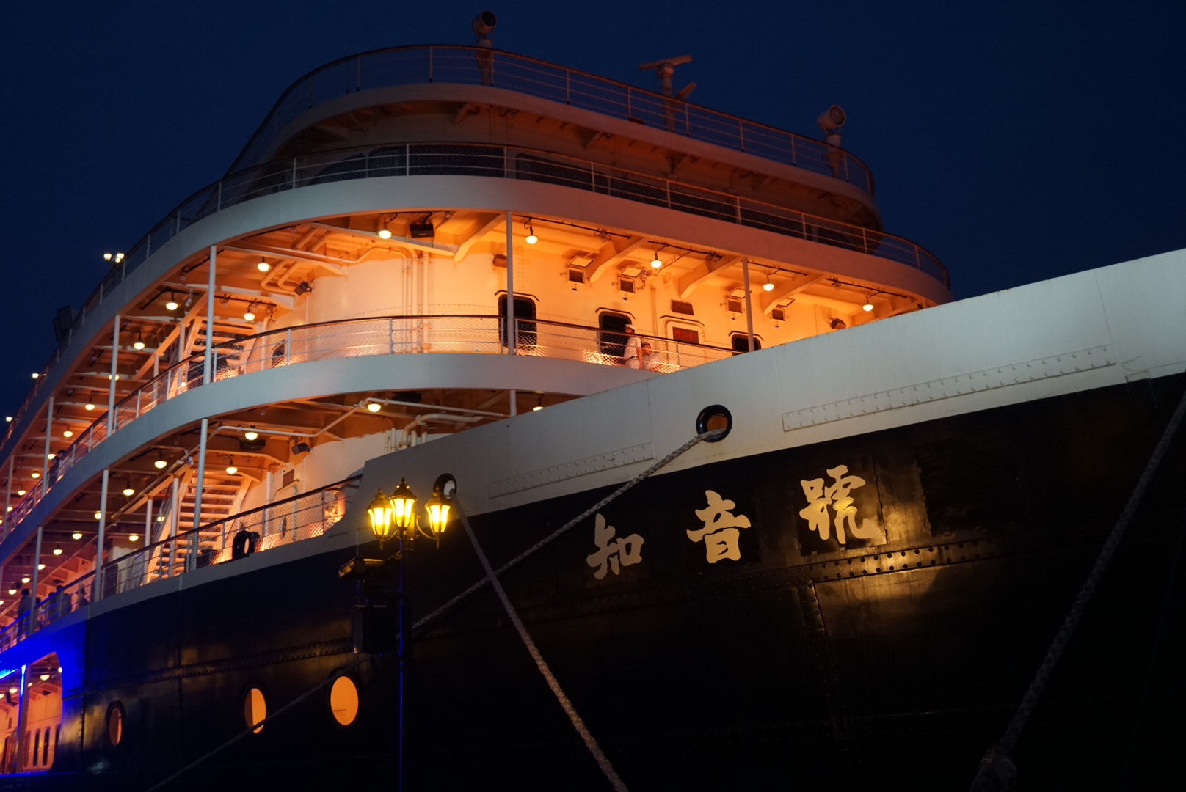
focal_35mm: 36
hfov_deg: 53.1
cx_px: 593
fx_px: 1187
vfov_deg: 36.9
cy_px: 396
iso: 1250
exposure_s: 1/60
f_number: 4.5
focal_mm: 24
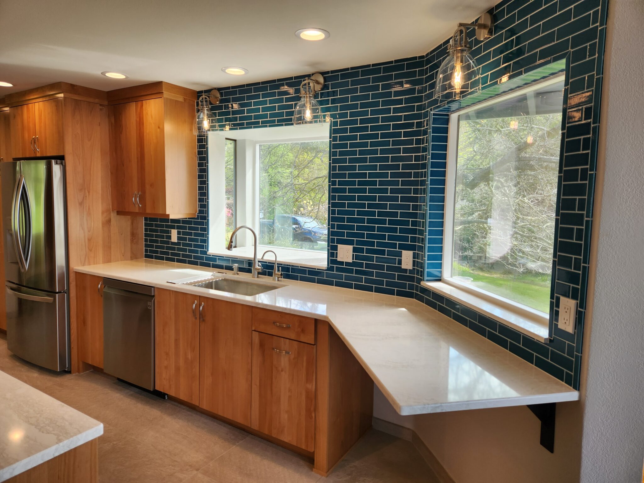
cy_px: 242
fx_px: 428
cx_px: 322
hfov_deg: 73.9
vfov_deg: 58.9
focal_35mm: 23
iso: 40
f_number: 1.8
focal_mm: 5.4
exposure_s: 1/180
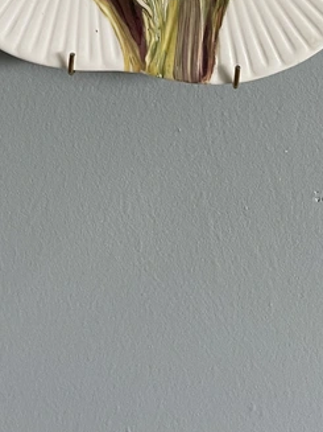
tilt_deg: -9.3
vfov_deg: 24.1
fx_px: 871
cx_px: 140
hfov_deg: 21.0
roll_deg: +0.5
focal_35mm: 70
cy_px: -141
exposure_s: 1/62
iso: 125
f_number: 1.6
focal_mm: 4.2
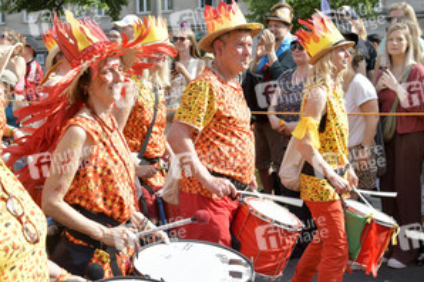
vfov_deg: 25.4
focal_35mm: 53
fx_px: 624
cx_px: 169
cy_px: 127
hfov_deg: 37.4
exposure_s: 1/200
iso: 160
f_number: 6.3
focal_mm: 35
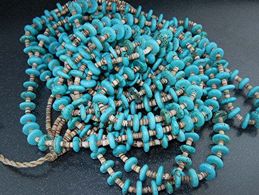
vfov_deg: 32.2
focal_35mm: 45
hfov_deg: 42.1
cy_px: 98
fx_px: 337
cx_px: 130
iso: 255
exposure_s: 1/30
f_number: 3.8
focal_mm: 8.1
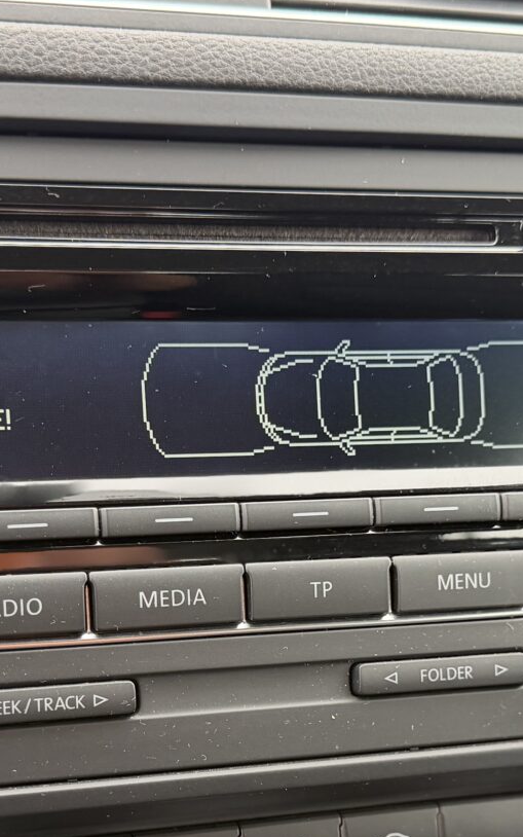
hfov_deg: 21.6
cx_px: 247
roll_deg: -6.2
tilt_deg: -17.3
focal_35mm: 60
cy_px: 620
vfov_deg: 33.4
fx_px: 1368
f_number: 1.78
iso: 200
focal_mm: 6.76
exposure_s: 1/93
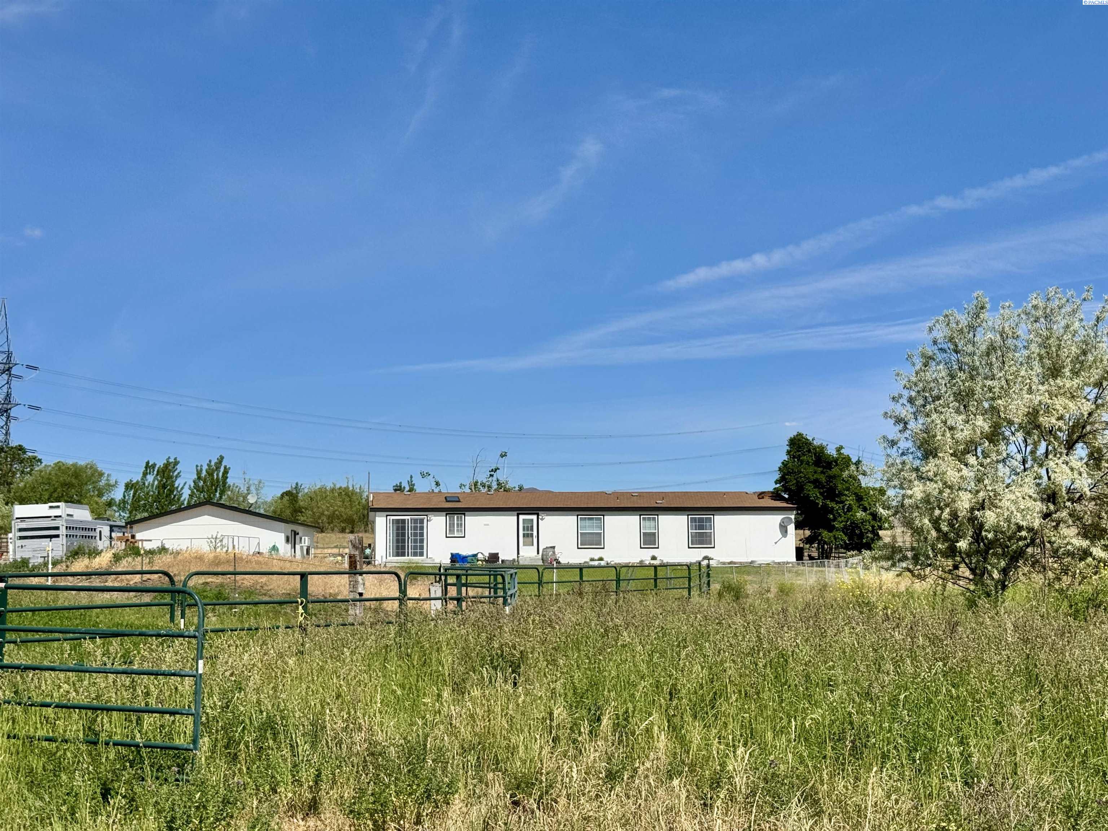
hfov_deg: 39.7
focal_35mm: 48
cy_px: 416
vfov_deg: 30.3
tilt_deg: +6.4
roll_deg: +0.4
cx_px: 554
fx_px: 1536
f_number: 1.78
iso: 64
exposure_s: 1/7937
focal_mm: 6.76
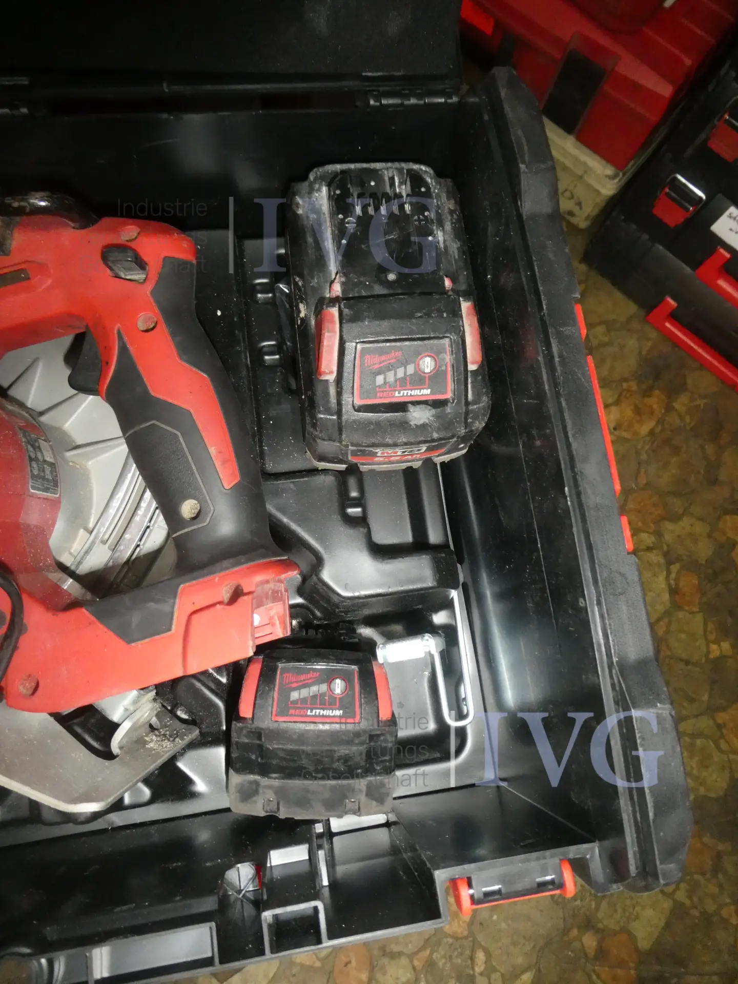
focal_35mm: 24
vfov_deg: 71.6
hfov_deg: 56.8
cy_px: 492
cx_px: 369
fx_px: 682
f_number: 3.3
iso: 800
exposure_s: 1/60
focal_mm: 4.3
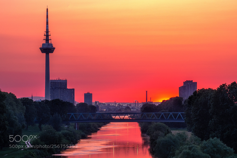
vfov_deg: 8.3
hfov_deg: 12.5
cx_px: 118
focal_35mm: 165
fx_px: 1086
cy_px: 79
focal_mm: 110.3
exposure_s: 1/30
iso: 200
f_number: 16
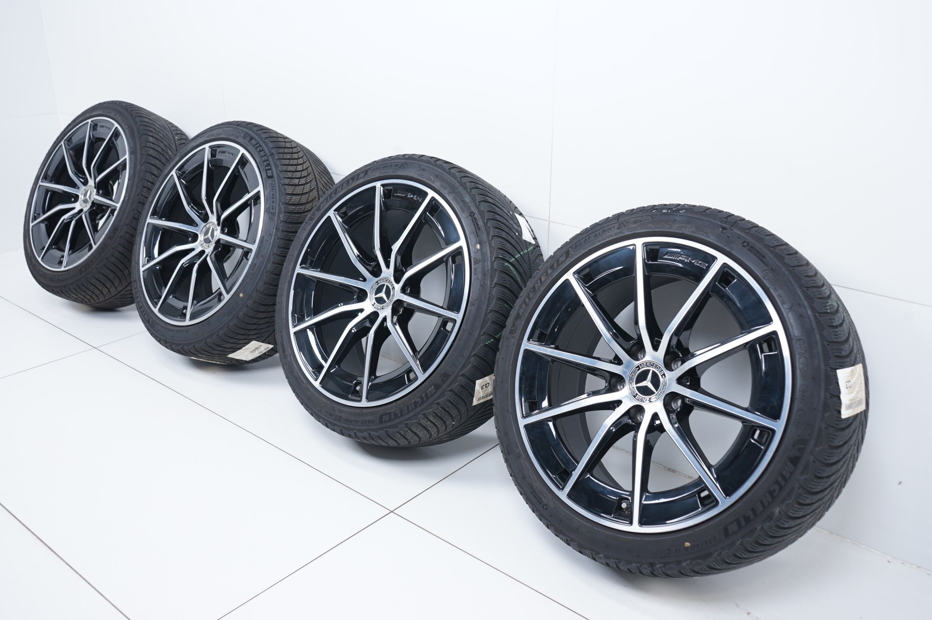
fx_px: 802
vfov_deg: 42.3
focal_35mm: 31
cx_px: 466
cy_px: 310
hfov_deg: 60.3
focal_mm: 31
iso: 250
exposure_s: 1/100
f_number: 7.1
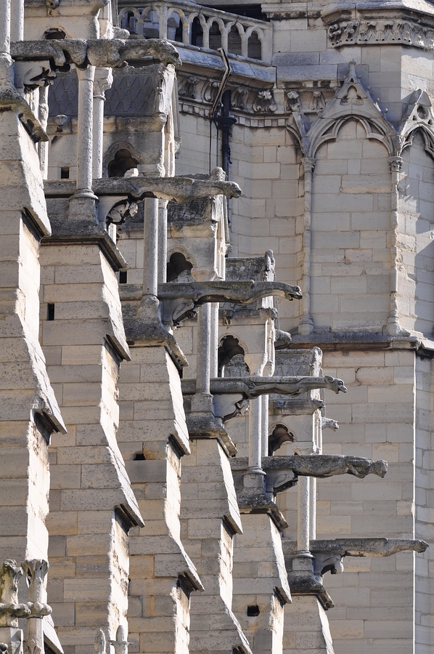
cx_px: 217
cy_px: 327
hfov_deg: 5.1
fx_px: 4893
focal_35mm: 270
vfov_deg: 7.6
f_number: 8
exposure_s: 1/350
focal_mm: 180
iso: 200
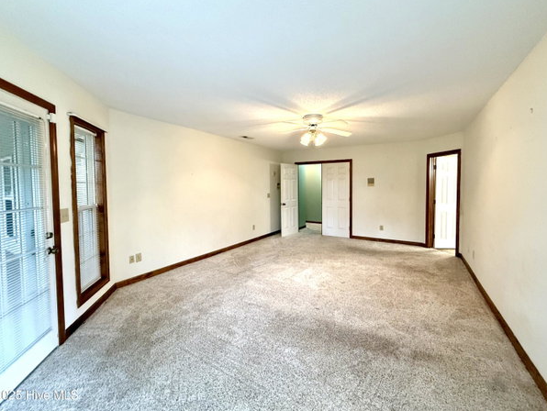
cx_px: 278
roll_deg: +0.1
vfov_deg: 81.8
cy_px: 195
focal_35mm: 15
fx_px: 237
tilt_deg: -1.0
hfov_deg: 98.1
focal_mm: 2.22
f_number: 2.2
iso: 640
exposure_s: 1/120
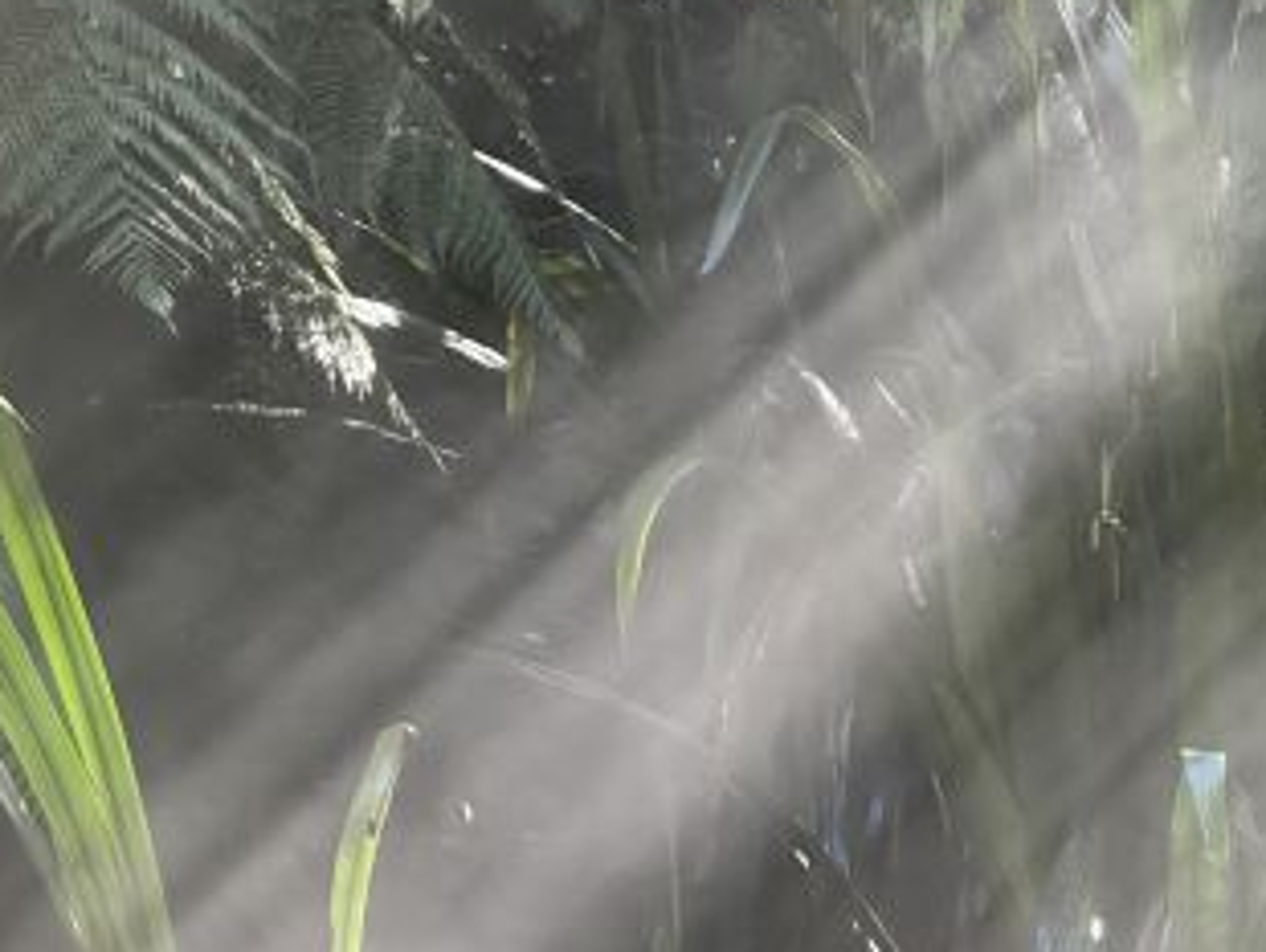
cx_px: 425
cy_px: 605
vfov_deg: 10.0
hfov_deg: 13.2
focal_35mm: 149
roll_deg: +0.9
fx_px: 5454
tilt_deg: +0.3
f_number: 2.8
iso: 250
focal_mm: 9
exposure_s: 1/74
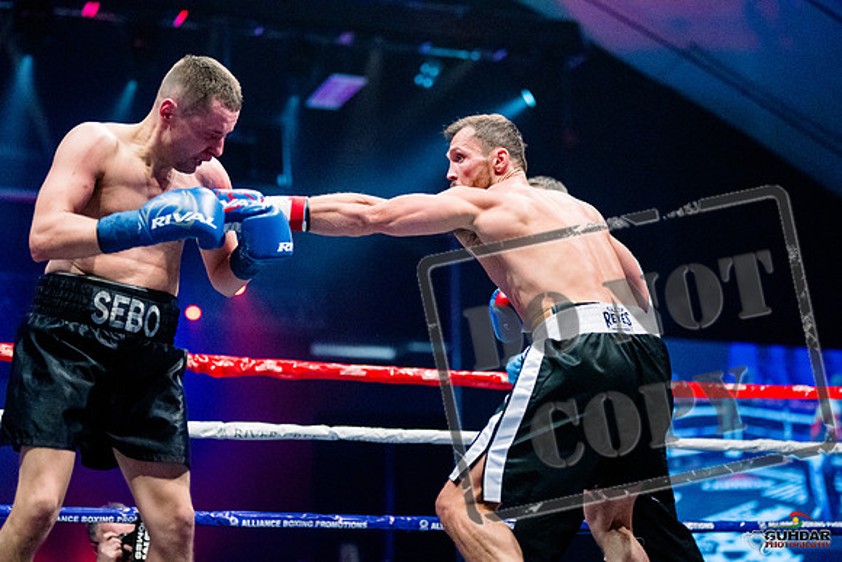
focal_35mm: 75
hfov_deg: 27.0
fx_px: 1754
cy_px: 281
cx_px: 421
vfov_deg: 18.2
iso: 6400
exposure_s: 1/1600
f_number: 1.4
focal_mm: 50
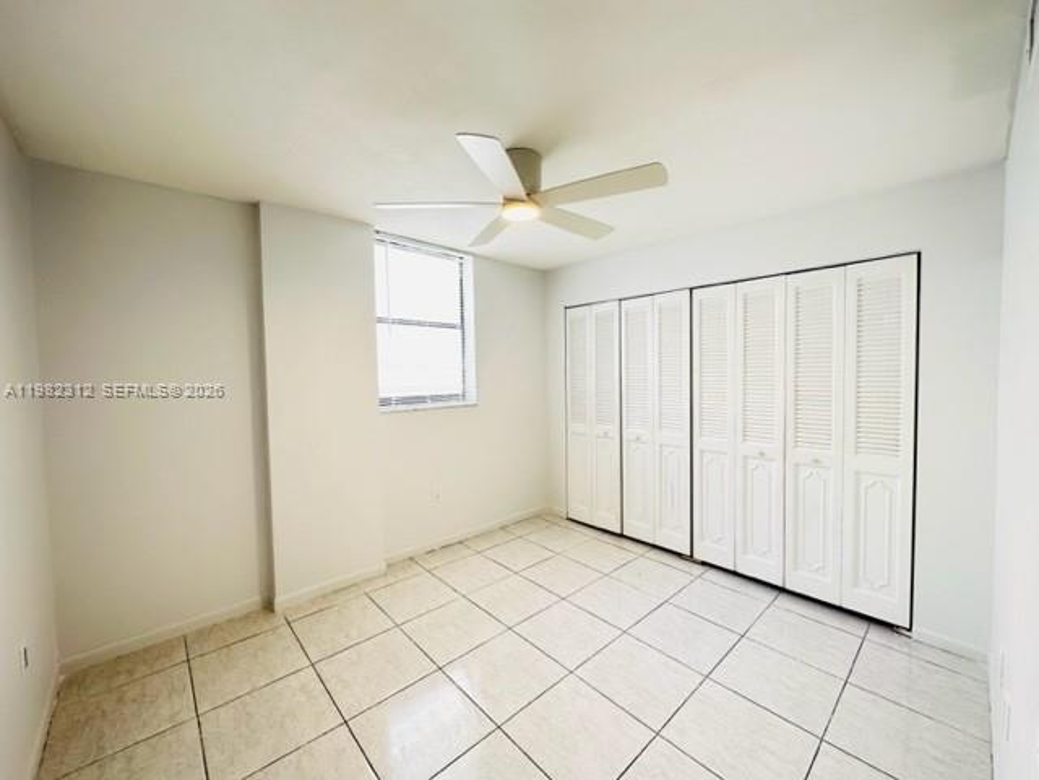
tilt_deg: -3.2
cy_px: 390
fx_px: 420
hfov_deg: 102.1
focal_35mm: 14
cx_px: 520
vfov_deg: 85.7
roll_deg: +0.2
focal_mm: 2.22
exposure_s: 1/120
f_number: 2.2
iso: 160
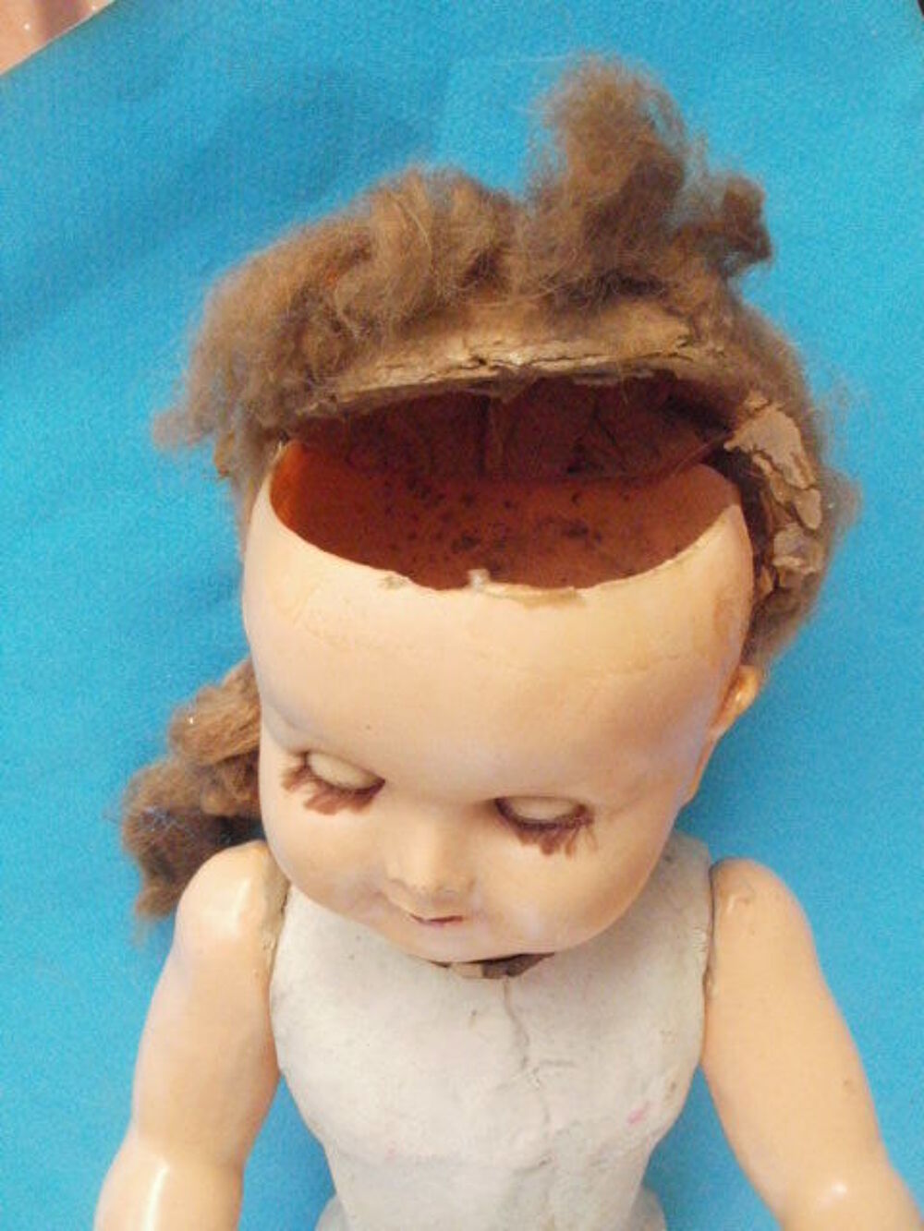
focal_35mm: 36
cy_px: 616
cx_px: 462
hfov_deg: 39.7
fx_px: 1281
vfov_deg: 51.4
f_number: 5.6
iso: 800
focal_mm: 6.3
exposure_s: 1/500
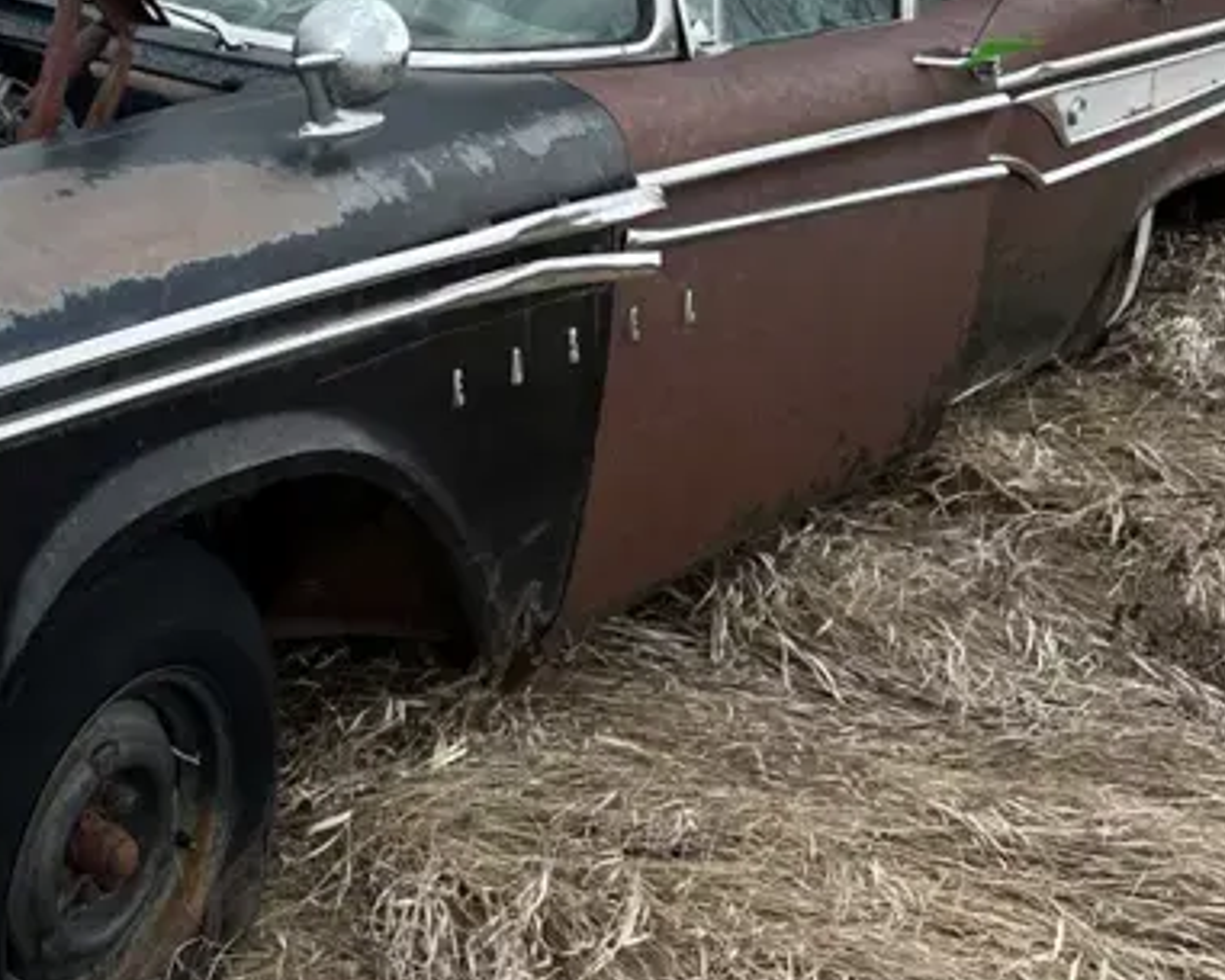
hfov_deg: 27.5
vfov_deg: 23.7
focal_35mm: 64
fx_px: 2321
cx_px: -61
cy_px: 283
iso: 50
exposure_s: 1/1511
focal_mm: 5.7
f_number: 1.5
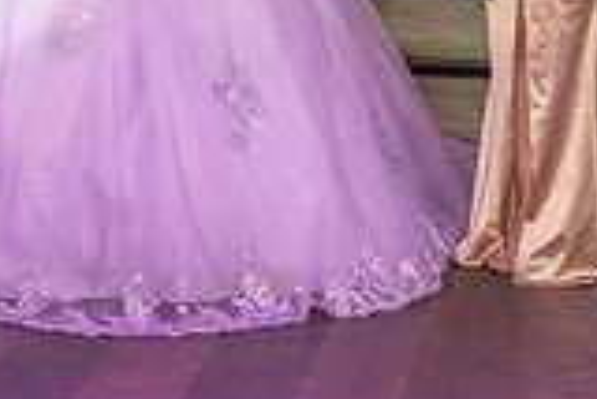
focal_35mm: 199
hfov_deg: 10.2
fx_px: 3303
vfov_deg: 6.8
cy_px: -274
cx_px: -90
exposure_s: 1/125
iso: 1000
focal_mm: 55
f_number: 4.5
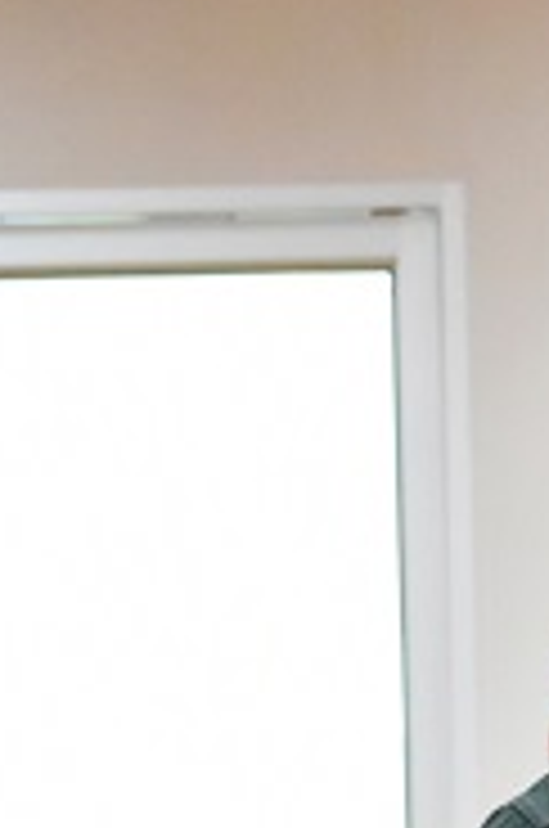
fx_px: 5396
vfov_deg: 8.6
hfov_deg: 5.6
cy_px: 1107
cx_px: 1413
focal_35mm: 235
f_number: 5
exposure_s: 1/125
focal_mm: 32
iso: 6400
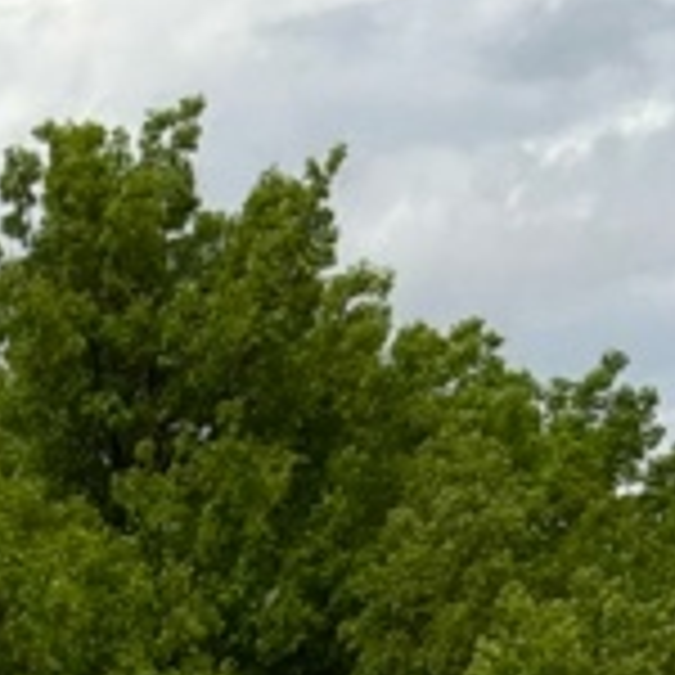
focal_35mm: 169
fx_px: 3728
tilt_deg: -8.5
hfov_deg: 9.9
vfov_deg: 9.2
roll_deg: -1.7
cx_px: -432
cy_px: 1674
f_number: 1.8
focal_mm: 3
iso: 25
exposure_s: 1/3788
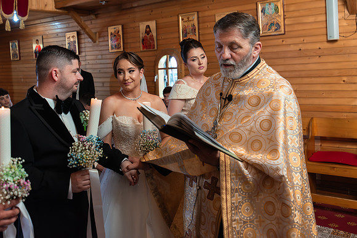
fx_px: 373
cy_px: 89
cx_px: 133
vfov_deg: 35.2
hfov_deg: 50.7
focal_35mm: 38
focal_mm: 30
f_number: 2.8
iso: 1600
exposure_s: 1/200
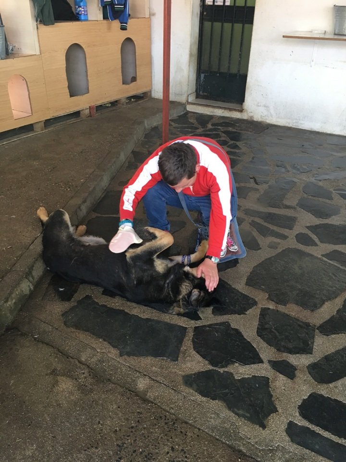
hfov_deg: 48.2
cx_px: 173
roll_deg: -3.1
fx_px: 386
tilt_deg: -29.7
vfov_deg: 61.7
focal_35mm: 29
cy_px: 231
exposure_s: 1/33
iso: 50
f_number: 2.2
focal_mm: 4.15
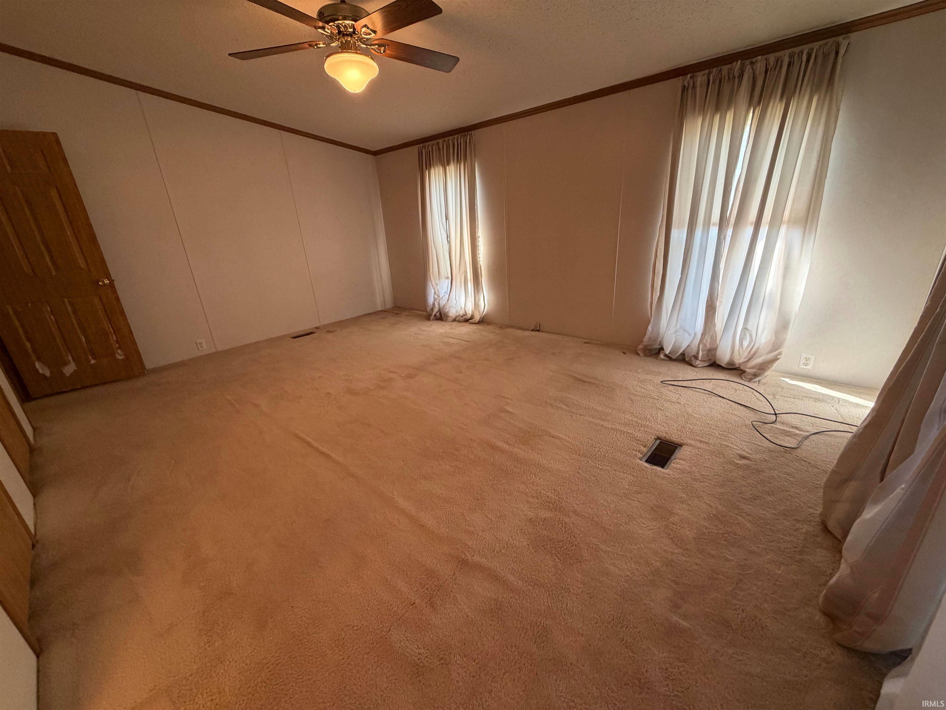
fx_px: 383
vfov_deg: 85.7
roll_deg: +4.0
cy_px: 355
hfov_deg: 102.1
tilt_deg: -18.5
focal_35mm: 14
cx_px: 473
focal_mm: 2.22
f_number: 2.2
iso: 200
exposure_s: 1/60
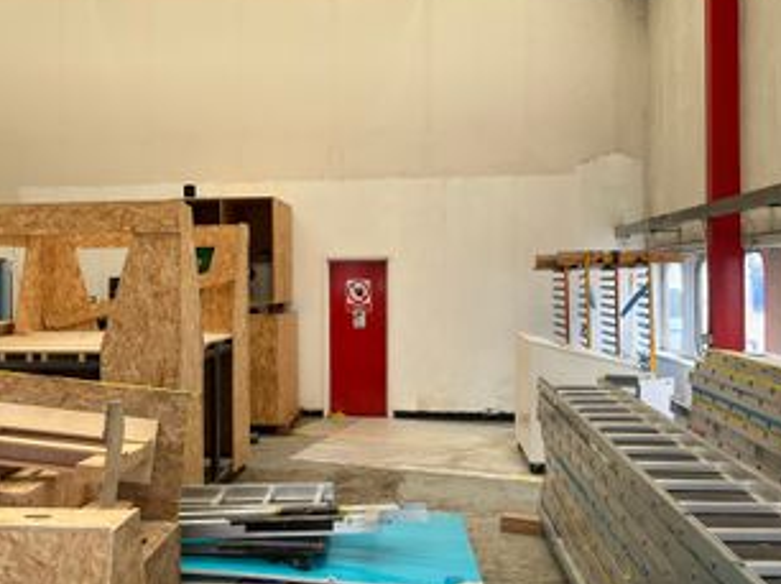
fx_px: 767
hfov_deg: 53.5
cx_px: 304
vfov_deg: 41.7
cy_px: 263
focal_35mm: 34
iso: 100
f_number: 1.6
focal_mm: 5.1
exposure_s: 1/121
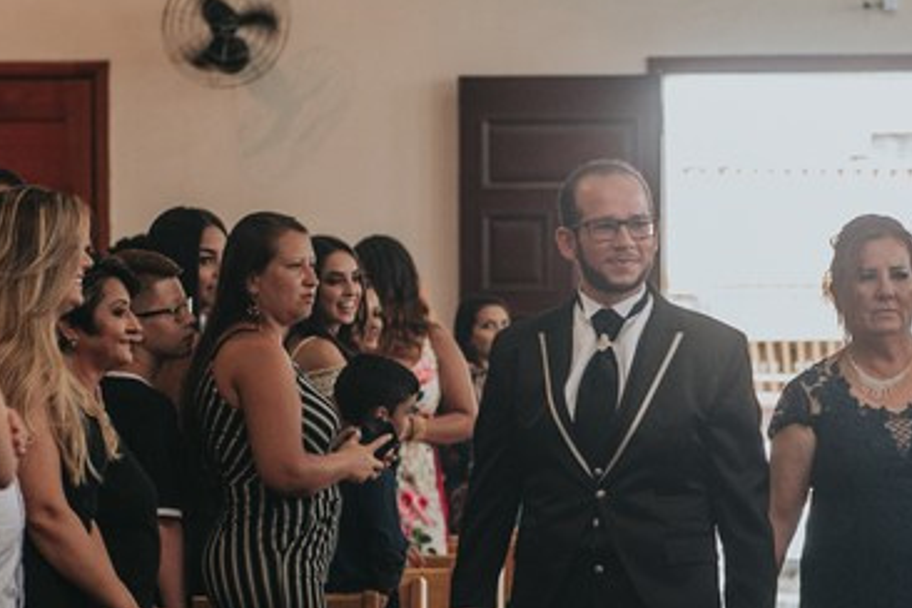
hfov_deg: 12.5
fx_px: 4154
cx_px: 738
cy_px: 569
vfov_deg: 8.3
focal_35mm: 164
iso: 800
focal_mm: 50
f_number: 2.8
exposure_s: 1/200
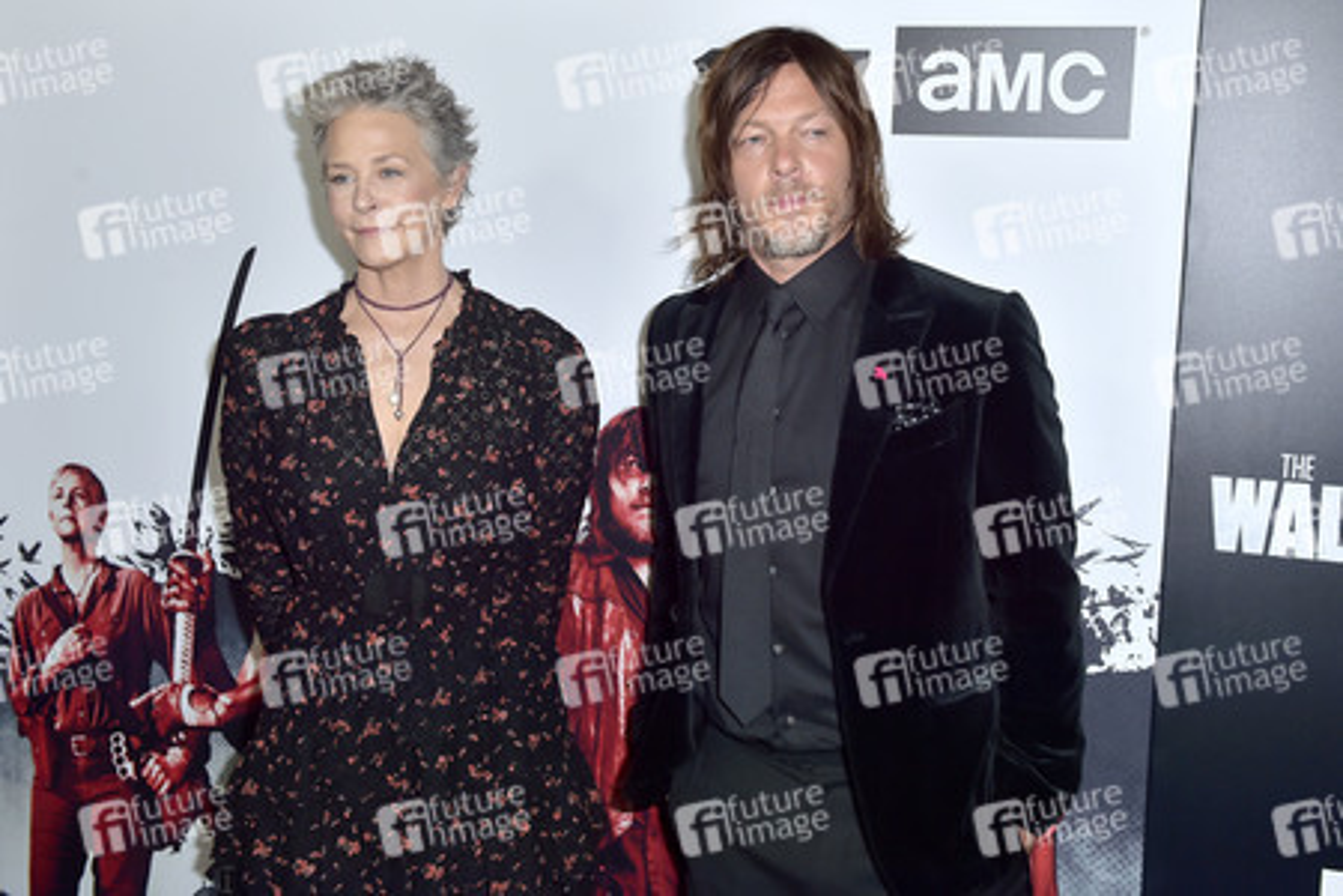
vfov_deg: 37.9
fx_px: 1306
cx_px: 672
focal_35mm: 35
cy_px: 448
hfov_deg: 54.4
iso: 400
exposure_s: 1/200
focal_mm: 35
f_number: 5.6
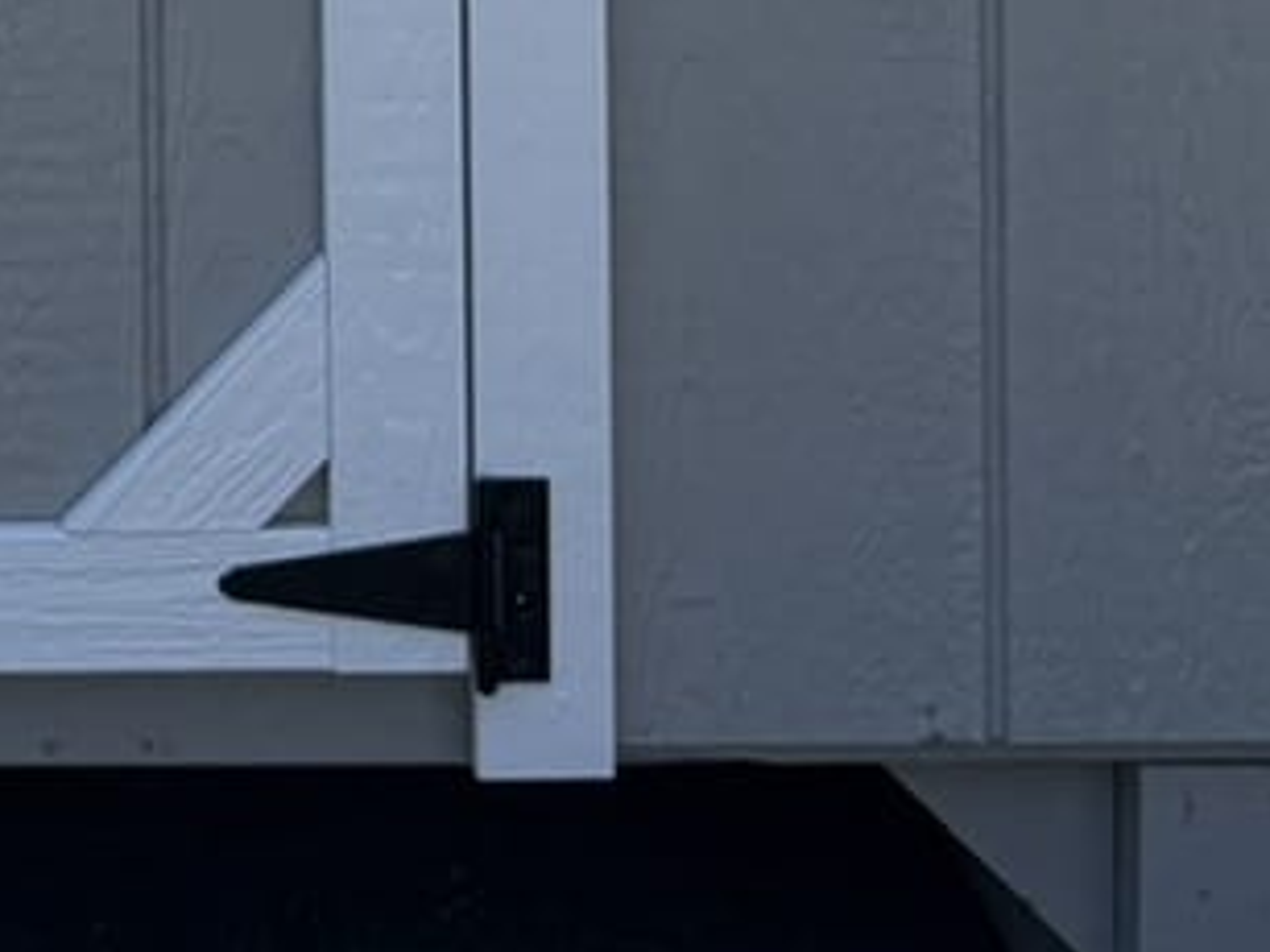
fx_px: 5868
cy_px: -1560
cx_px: -476
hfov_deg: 11.9
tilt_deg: -3.8
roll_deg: +0.3
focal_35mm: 160
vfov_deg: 8.3
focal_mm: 6.76
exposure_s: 1/2611
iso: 80
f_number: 1.78
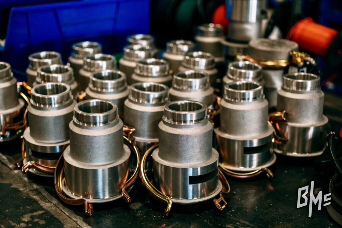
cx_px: 171
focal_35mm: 50
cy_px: 114
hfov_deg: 39.6
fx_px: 475
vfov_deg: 27.0
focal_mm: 33
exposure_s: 1/250
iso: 320
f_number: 1.6
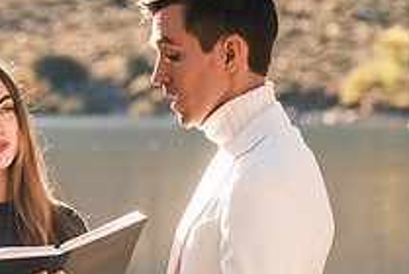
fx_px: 3971
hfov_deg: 5.9
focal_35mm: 349
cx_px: -14
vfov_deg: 3.9
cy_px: 326
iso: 200
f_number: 3.6
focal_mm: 83.8
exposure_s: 1/320
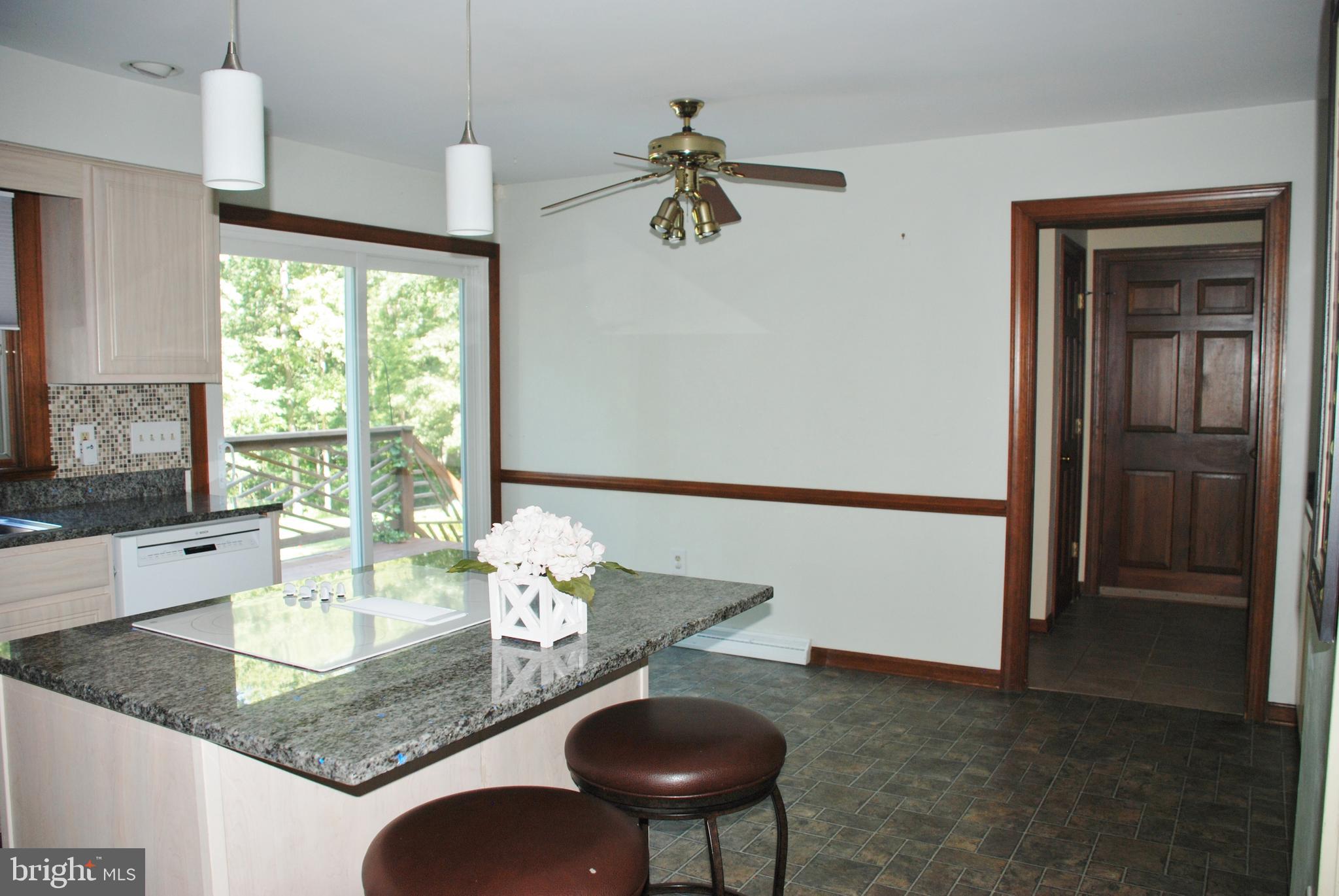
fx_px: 1005
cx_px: 670
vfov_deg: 48.0
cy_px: 448
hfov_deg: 67.3
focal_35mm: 27
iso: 200
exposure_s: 1/60
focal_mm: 18
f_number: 3.5
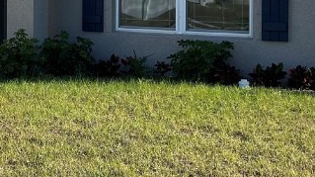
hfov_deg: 22.2
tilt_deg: -0.5
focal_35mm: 91
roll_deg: -0.9
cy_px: -25
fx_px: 760
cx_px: -26
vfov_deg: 13.0
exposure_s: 1/2841
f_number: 1.5
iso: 50
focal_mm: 5.7
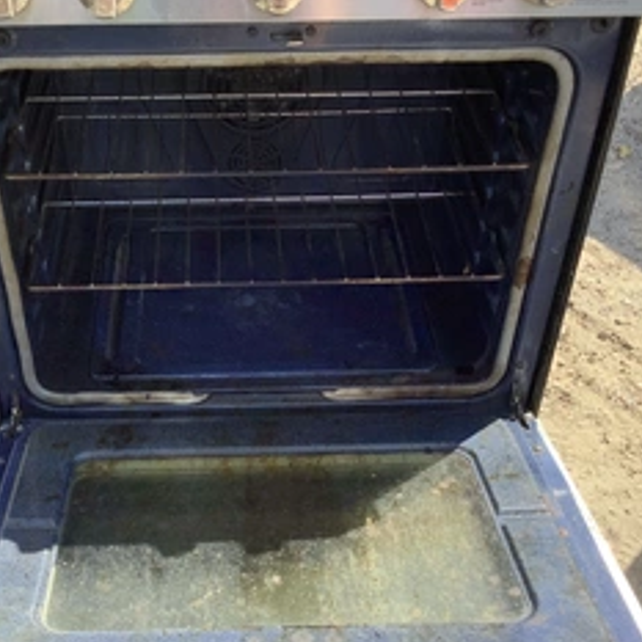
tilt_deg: -44.0
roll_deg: -1.0
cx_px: 245
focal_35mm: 47
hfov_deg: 35.9
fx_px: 986
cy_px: 411
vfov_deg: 35.8
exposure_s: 1/347
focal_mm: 3.3
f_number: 2.4
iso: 25
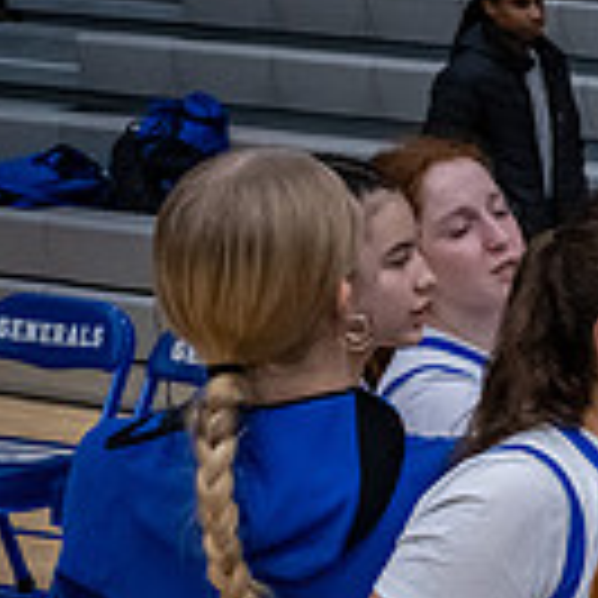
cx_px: 1206
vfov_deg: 16.7
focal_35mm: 103
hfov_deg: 14.1
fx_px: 2013
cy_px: 518
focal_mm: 24
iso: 6400
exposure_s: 1/320
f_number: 5.6
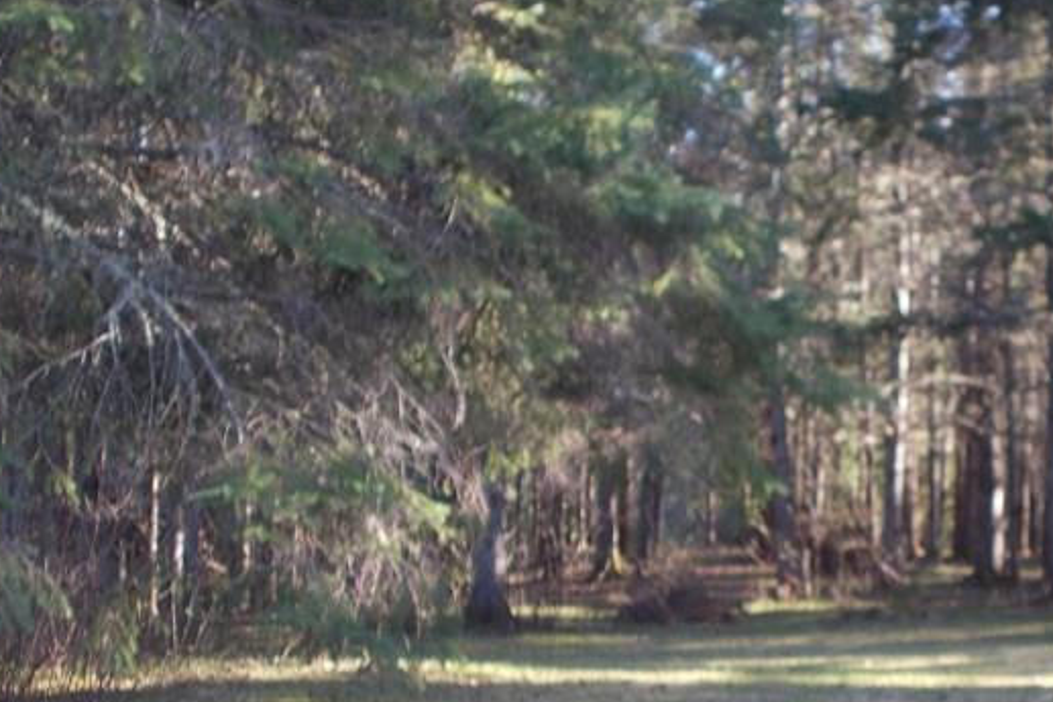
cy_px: 444
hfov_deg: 19.5
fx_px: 3013
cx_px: 915
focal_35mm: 103
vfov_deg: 13.3
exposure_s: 1/30
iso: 80
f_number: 4.5
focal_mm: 9
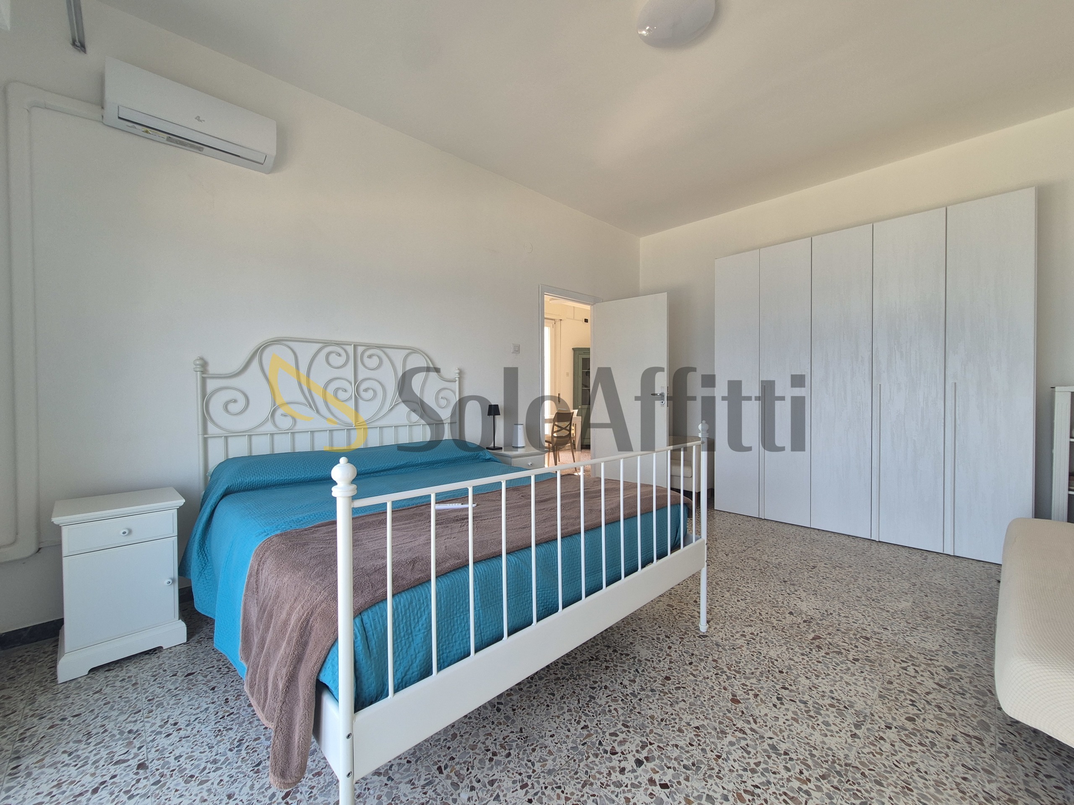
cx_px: 537
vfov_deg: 89.9
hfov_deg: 106.2
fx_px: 403
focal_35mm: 13
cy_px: 402
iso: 64
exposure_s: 1/100
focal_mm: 2.2
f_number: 2.2
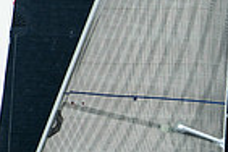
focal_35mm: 1467
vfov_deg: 0.9
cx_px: 298
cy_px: 168
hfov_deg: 1.4
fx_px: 9290
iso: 640
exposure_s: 1/800
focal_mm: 350
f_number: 4
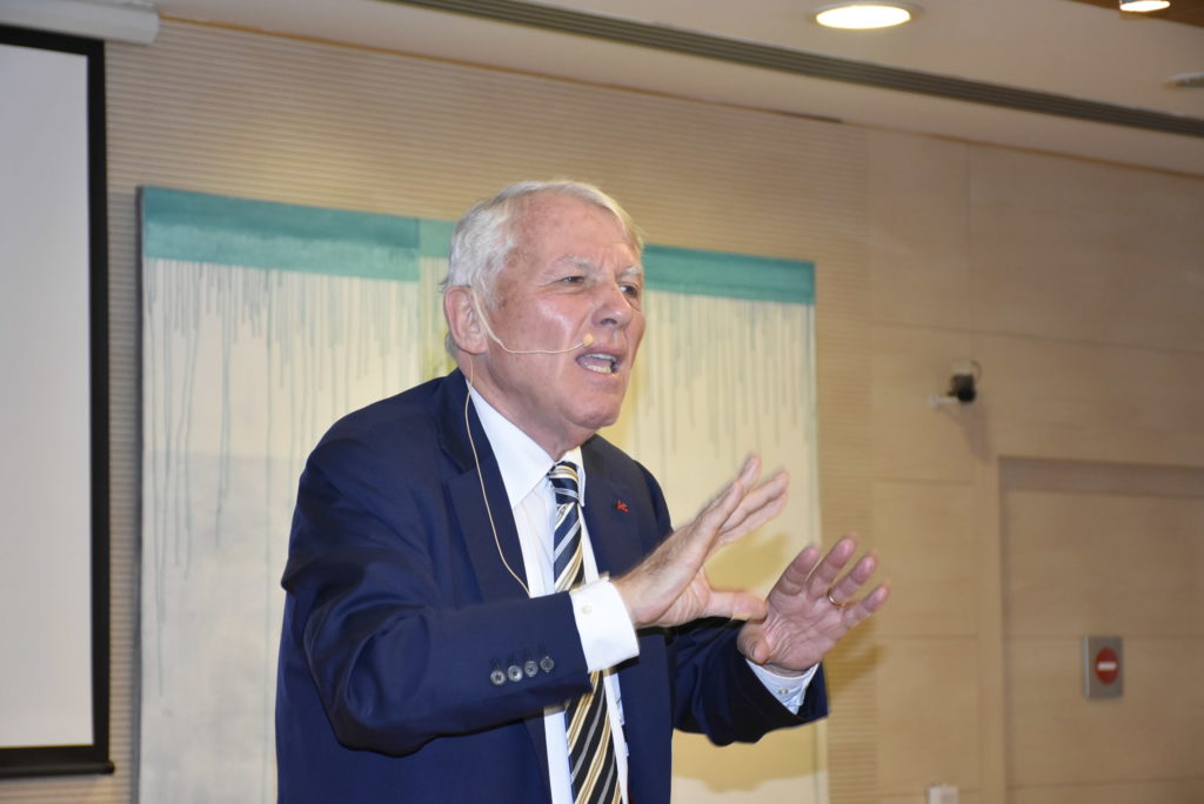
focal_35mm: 93
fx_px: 3112
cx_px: 602
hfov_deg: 21.9
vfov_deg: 14.7
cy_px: 402
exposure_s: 1/60
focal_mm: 62
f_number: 5.6
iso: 1600
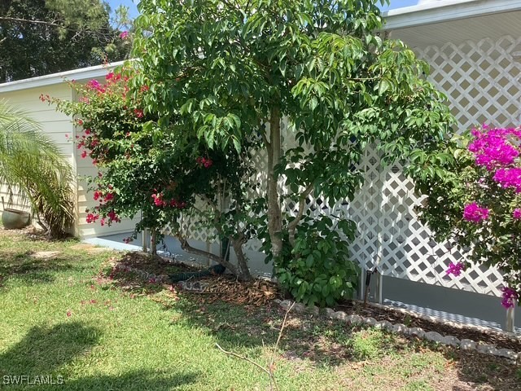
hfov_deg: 58.4
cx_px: 260
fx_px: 467
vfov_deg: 45.4
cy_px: 196
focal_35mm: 31
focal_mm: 3.3
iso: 25
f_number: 2.4
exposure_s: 1/463
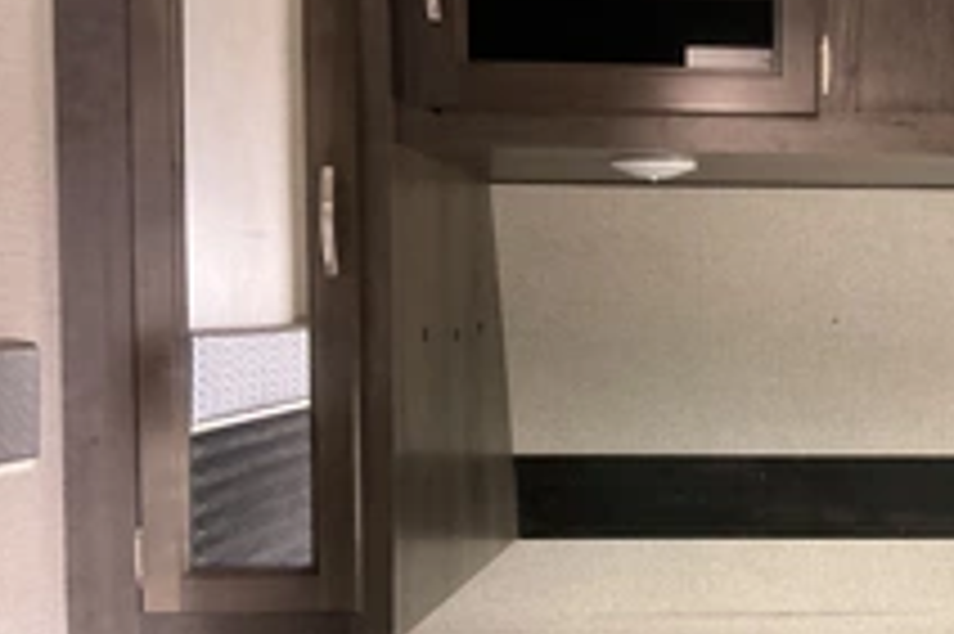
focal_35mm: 57
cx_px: 891
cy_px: 387
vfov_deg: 23.7
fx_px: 1509
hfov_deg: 32.9
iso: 320
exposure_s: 1/38
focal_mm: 3
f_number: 1.8
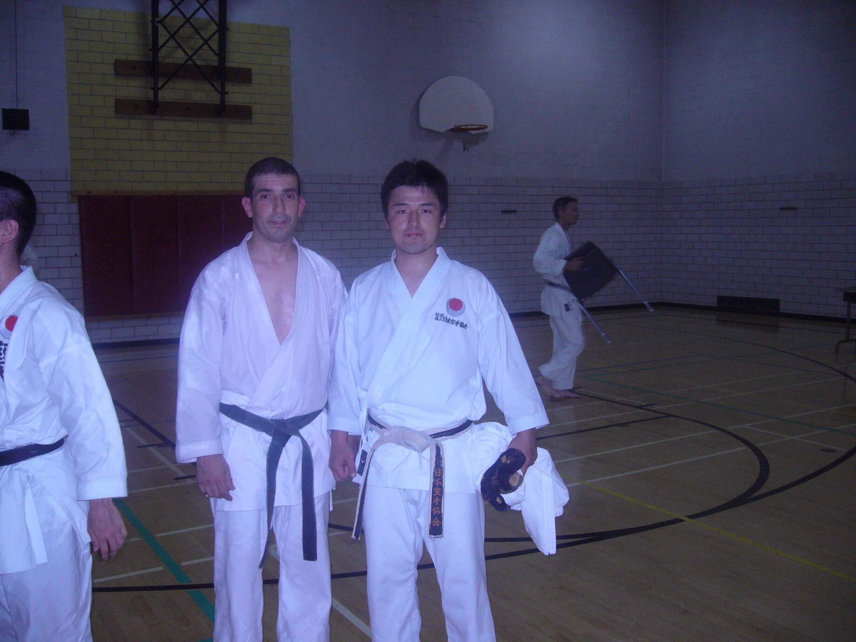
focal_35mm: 35
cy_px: 321
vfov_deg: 40.7
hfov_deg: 52.6
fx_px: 865
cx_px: 428
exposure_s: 1/60
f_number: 2.8
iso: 200
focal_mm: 5.8
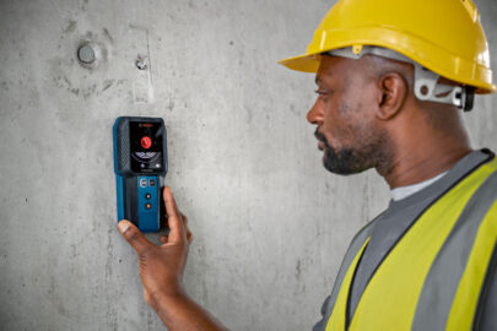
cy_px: 166
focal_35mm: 60
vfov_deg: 22.6
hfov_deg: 33.4
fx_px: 828
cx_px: 248
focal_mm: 60
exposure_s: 1/80
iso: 640
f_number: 2.8
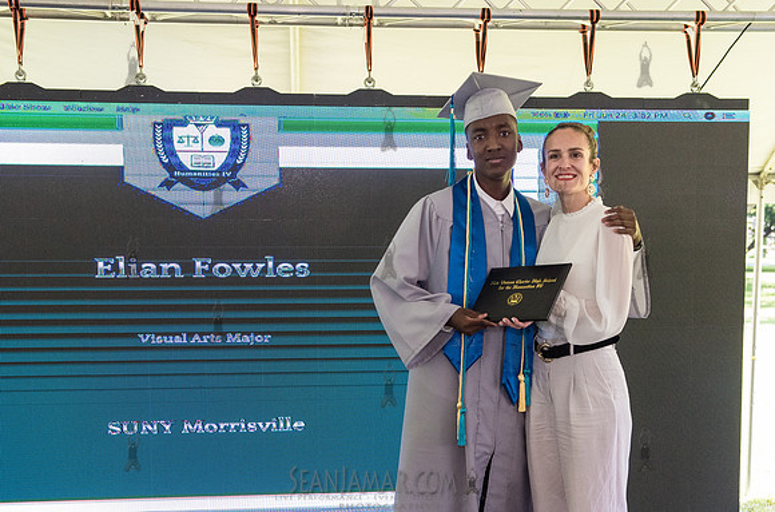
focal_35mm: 59
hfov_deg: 33.9
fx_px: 1269
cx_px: 457
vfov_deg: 22.7
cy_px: 356
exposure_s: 1/800
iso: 2500
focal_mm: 40
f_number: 4
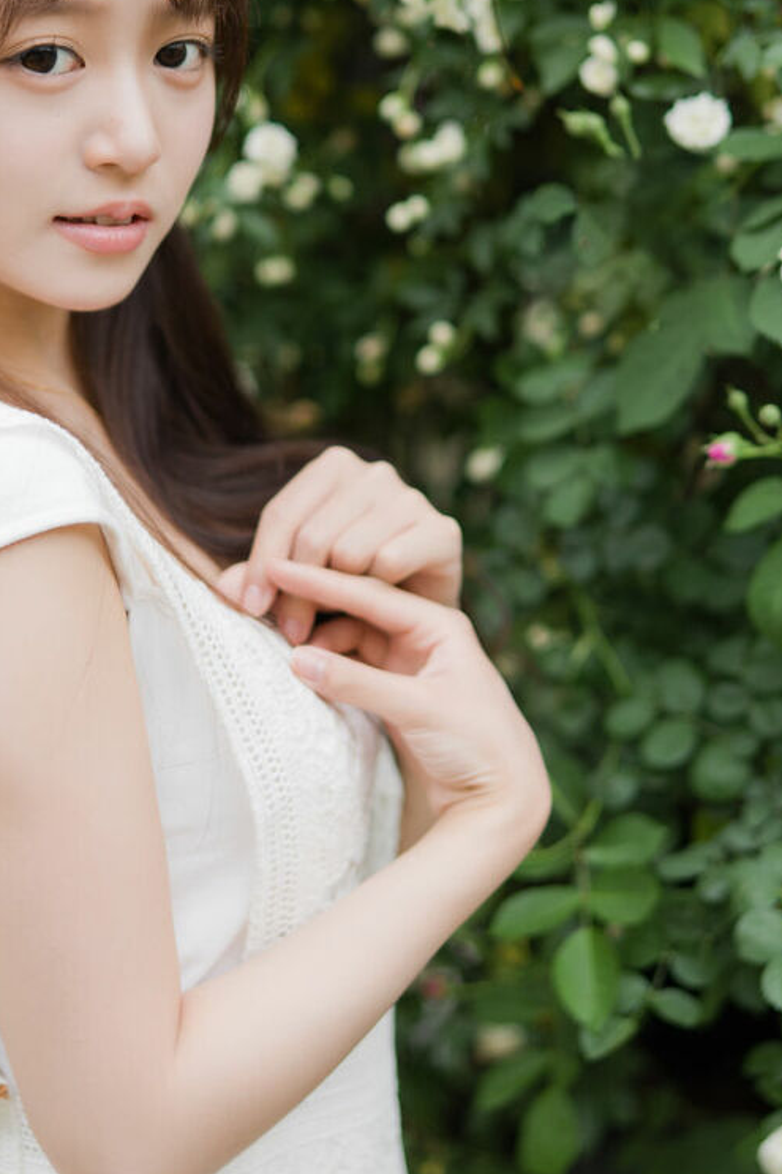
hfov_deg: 12.9
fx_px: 3455
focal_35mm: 106
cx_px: 371
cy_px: 424
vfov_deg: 19.2
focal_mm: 50
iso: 100
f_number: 1.4
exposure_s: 1/800
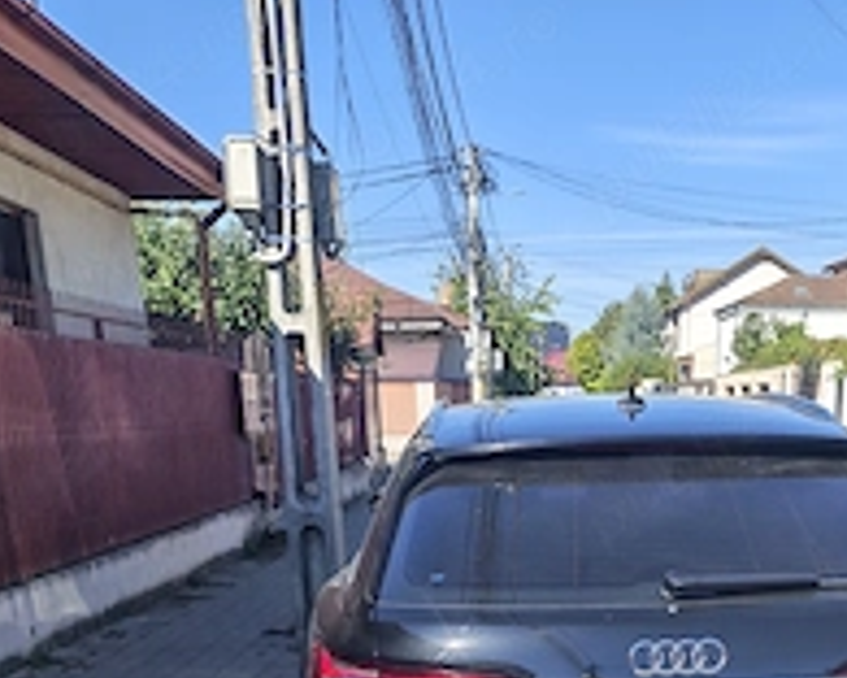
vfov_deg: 28.0
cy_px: 843
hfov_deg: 39.8
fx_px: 1153
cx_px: 573
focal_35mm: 46
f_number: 1.6
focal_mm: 6.55
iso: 50
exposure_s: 1/2300
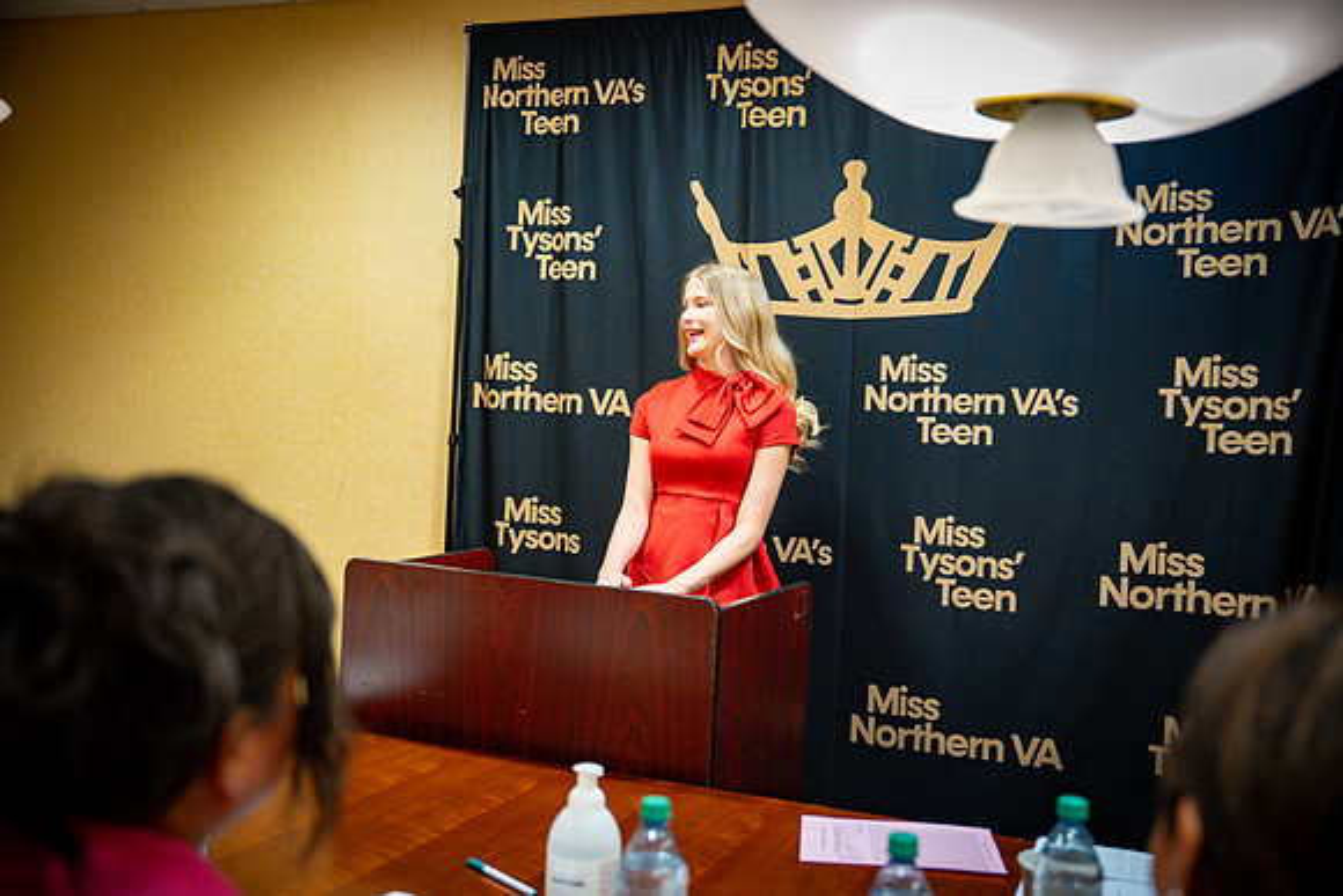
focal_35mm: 38
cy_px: 448
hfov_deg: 50.7
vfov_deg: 35.1
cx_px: 672
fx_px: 1418
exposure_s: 1/125
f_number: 2.8
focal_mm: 38
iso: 1600
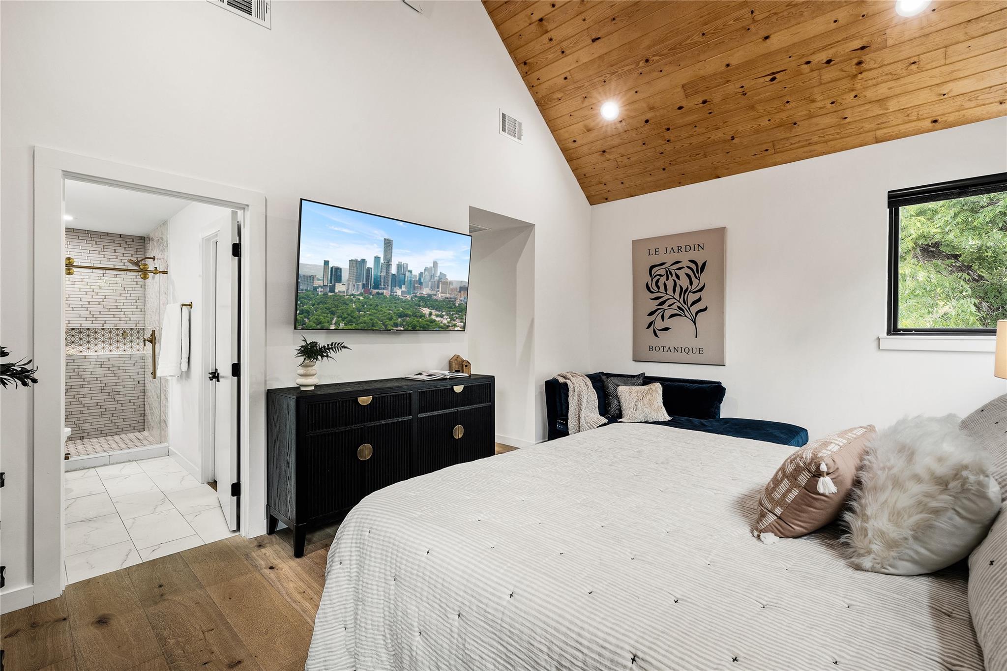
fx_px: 447
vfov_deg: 73.7
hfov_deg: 96.7
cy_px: 336
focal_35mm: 16
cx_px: 504
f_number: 10
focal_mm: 16
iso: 250
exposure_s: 1/1.67
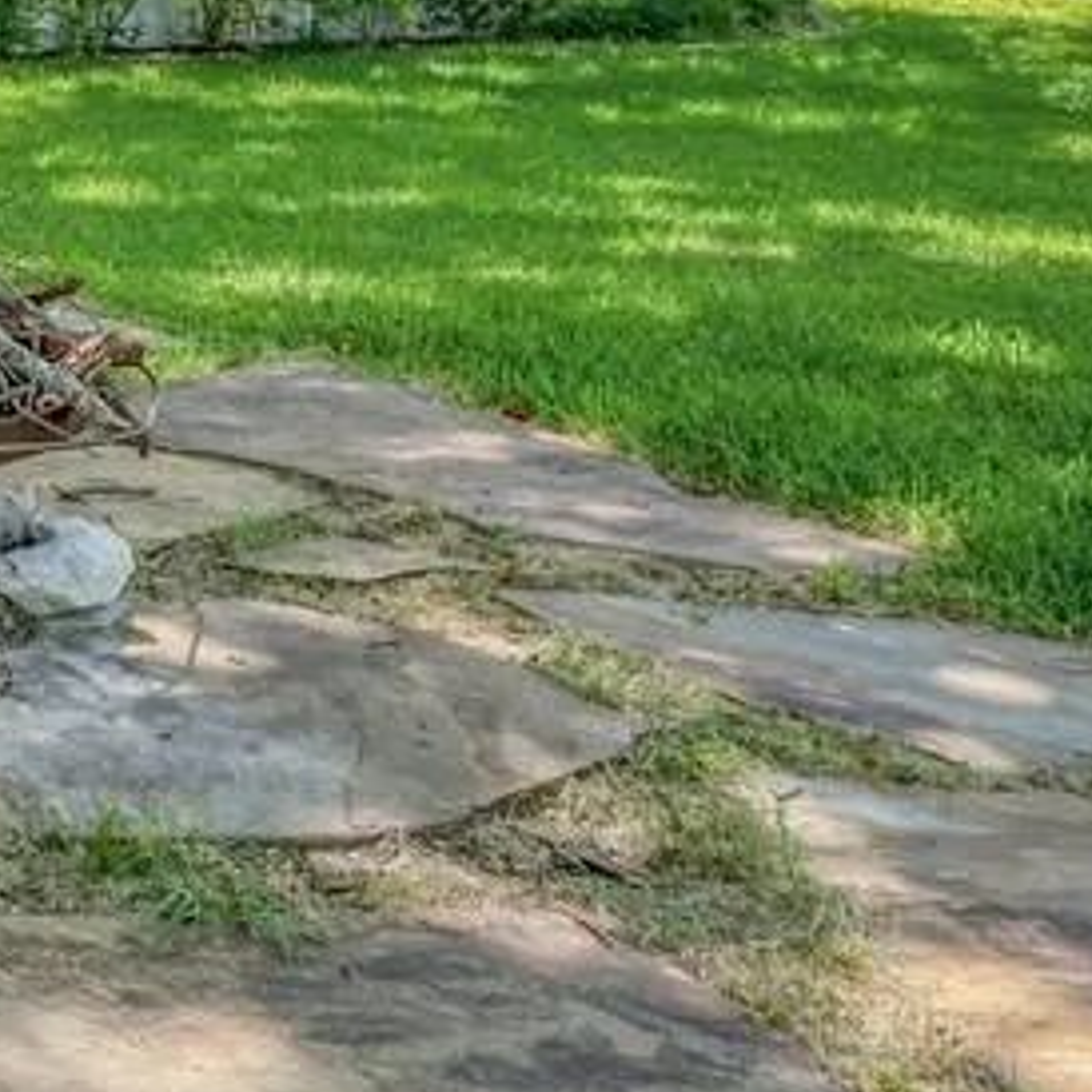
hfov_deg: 22.4
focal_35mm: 56
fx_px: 1984
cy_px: -82
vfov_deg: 28.3
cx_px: -721
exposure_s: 1/25
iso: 50
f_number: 8
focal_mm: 17.5
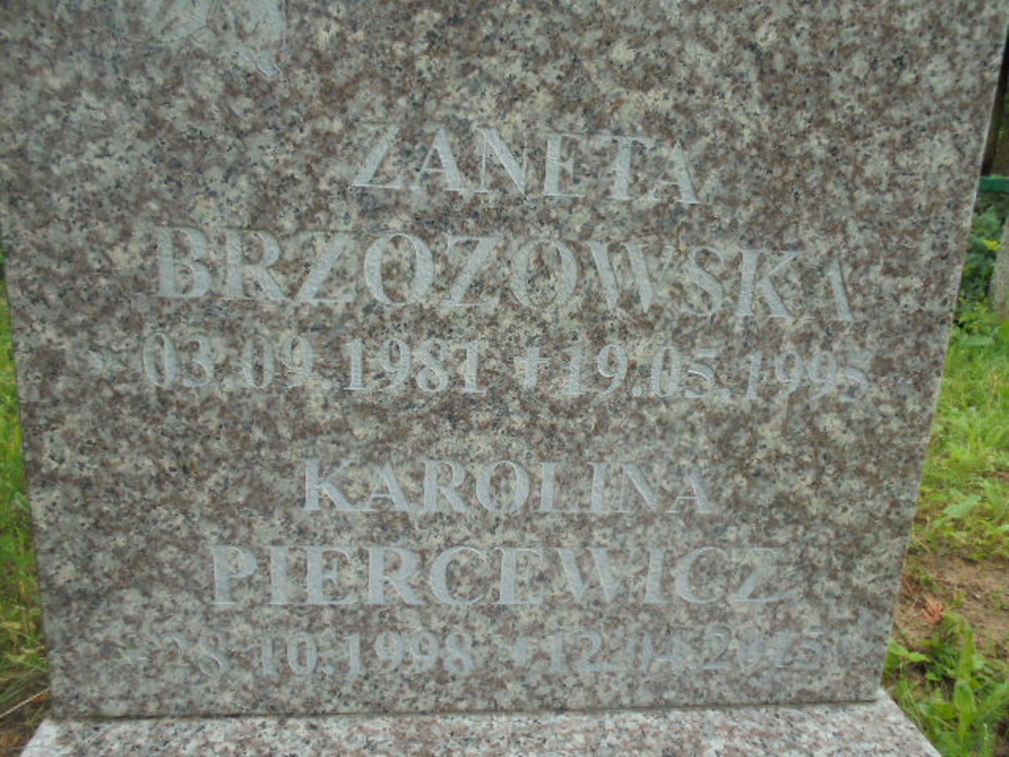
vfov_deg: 48.2
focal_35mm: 29
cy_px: 378
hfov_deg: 61.7
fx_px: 845
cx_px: 504
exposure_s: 1/125
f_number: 3.7
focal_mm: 5.3
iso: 100
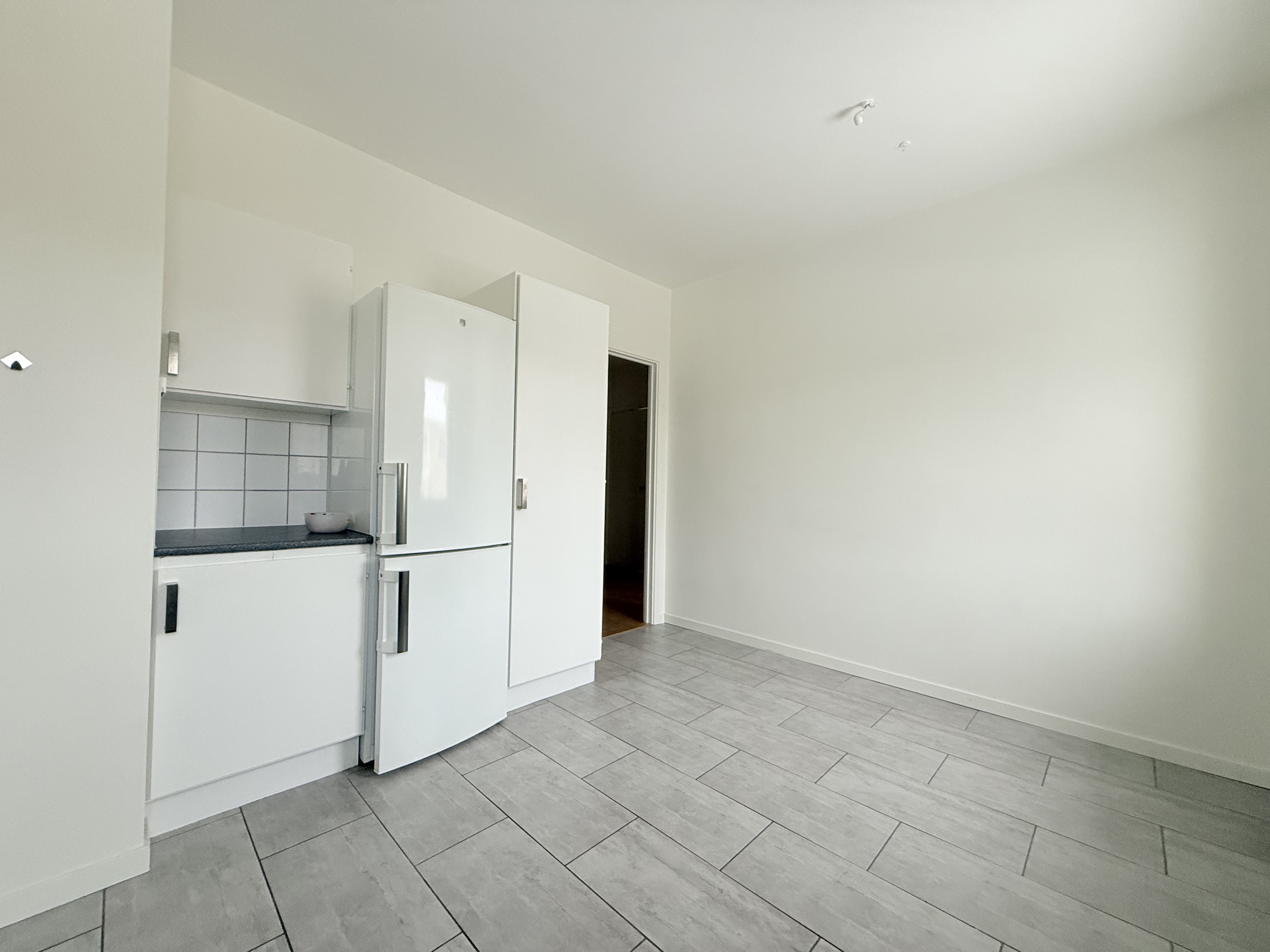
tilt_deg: +1.5
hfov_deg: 102.1
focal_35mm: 14
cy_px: 476
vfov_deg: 85.7
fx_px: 514
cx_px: 635
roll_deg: -1.3
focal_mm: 2.22
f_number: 2.2
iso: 320
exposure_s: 1/99
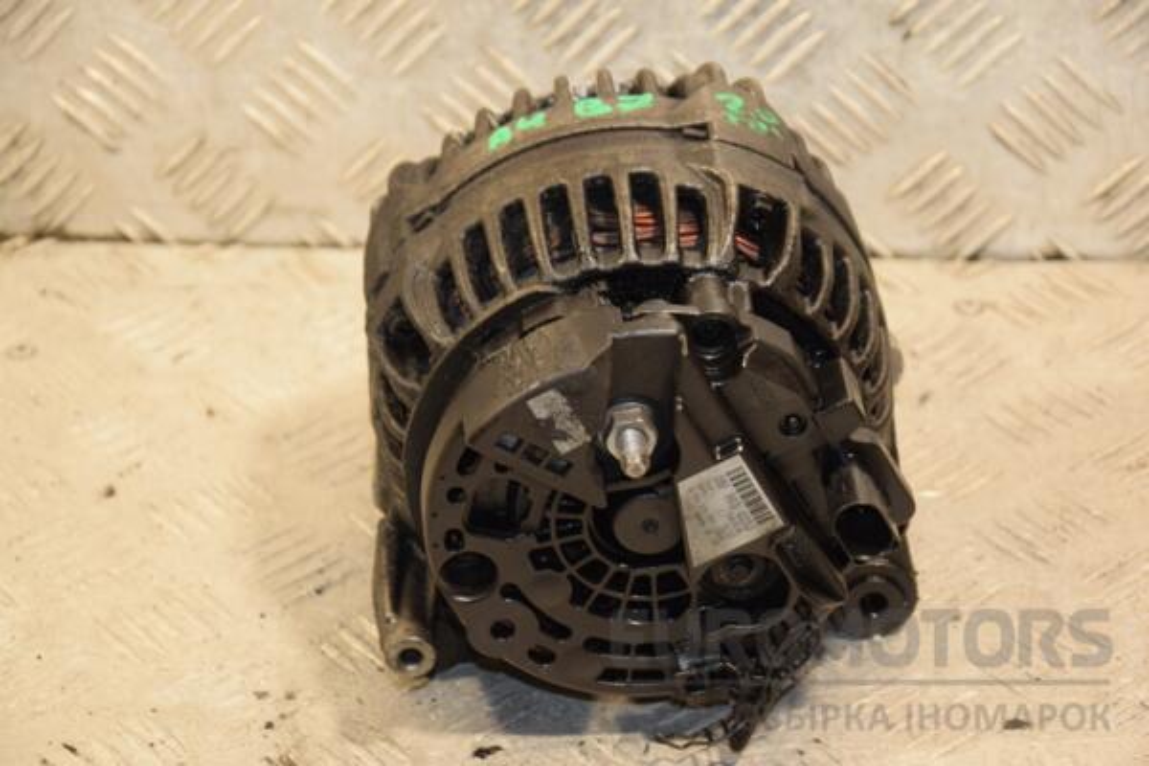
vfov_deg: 10.8
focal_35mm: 128
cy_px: 383
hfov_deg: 16.1
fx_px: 4069
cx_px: 574
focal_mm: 85
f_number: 5.6
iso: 800
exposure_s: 1/100
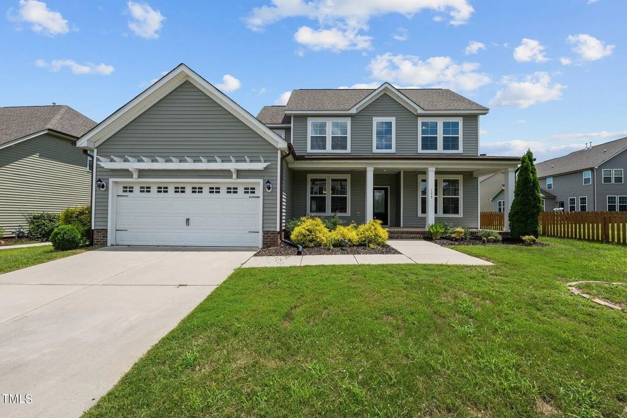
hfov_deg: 104.2
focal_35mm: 14
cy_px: 209
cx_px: 314
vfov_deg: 81.2
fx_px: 244
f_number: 7.1
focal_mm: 14
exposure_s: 1/800
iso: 200
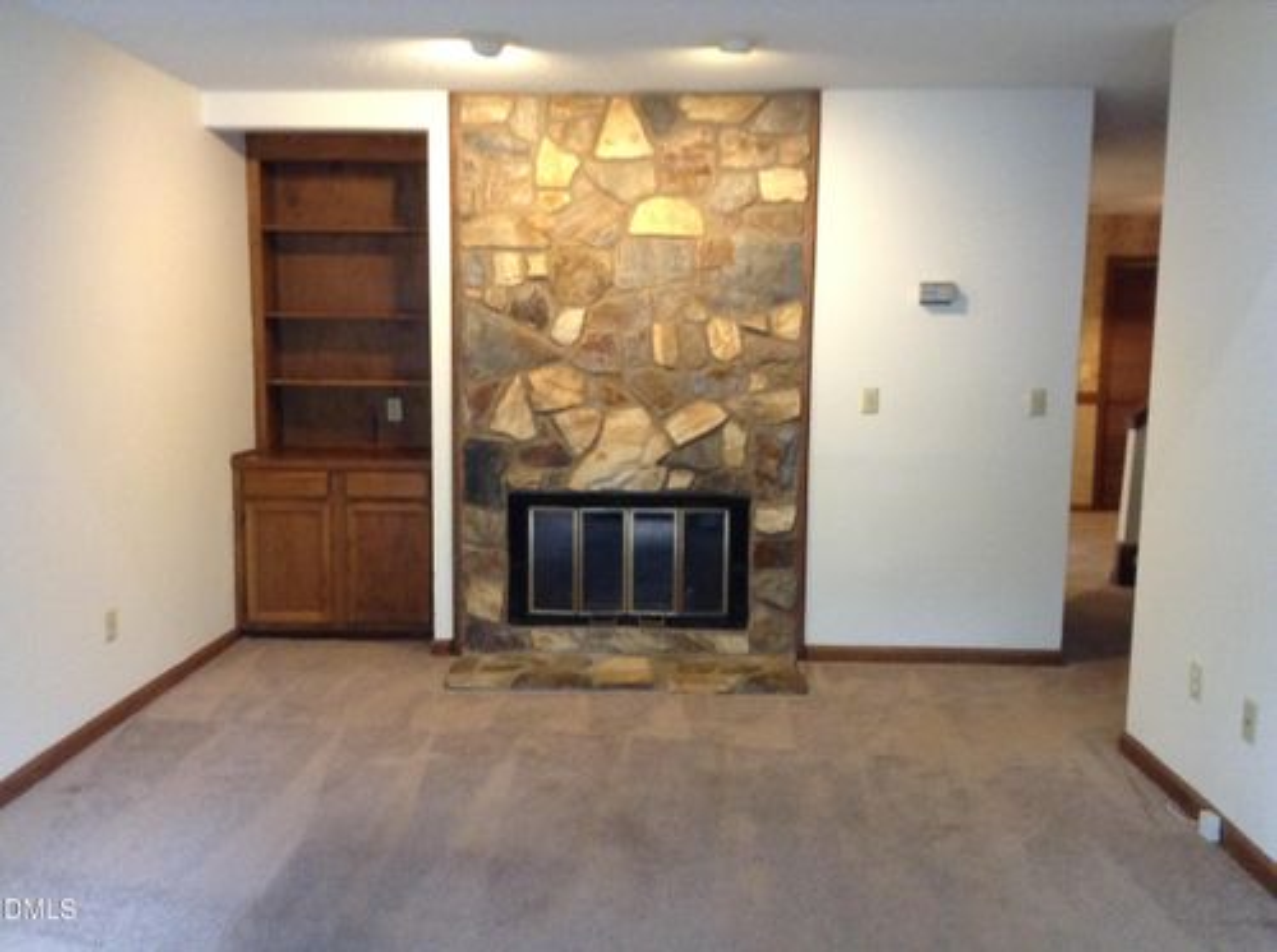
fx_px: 1215
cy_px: 476
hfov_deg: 55.4
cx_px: 638
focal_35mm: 33
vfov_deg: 42.8
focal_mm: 3.3
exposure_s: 1/15
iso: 250
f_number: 2.4
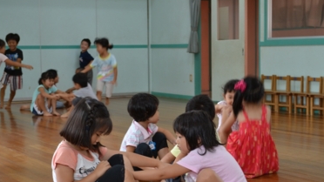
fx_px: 610
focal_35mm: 71
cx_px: 165
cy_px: 98
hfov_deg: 29.8
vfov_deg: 17.0
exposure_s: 1/30
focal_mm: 42
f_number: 5.3
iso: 400
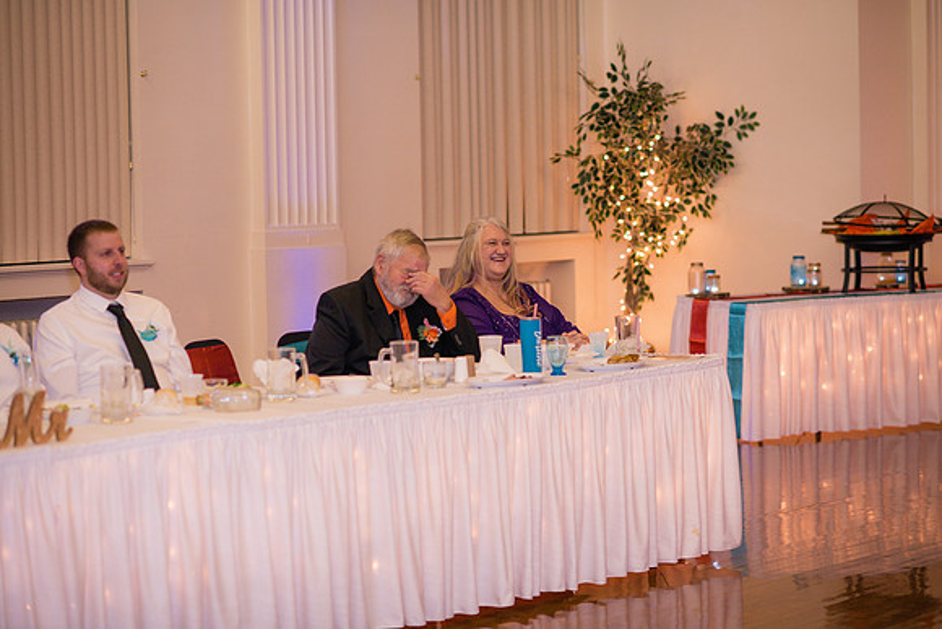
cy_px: 314
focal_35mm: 85
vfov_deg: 16.1
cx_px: 471
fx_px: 2225
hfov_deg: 23.9
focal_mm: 85
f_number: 2.2
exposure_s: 1/125
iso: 640
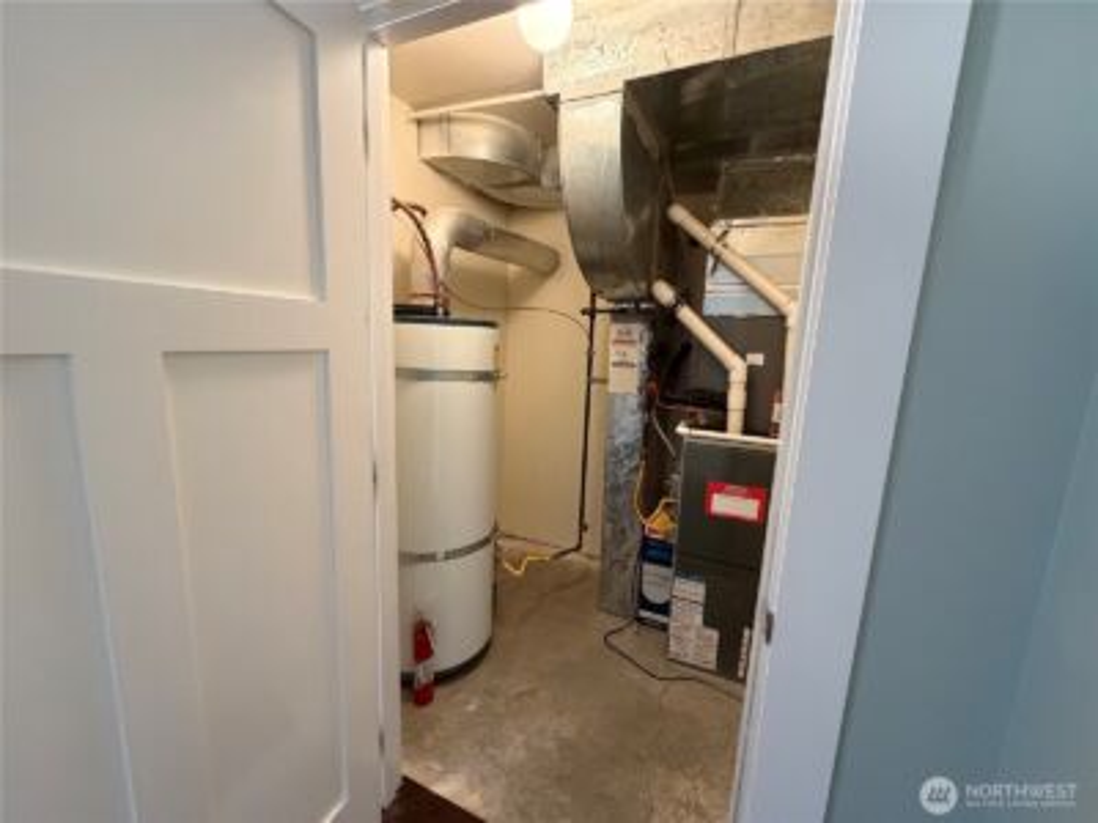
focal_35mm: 14
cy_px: 412
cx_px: 549
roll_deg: -1.5
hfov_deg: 102.1
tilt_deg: -9.6
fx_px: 444
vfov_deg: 85.7
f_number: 2.2
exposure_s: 1/60
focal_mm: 2.22
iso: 500
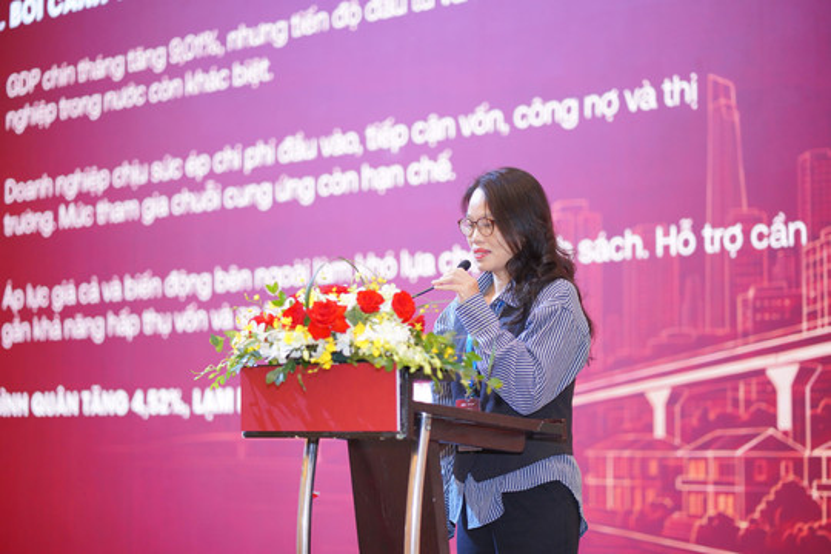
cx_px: 416
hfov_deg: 23.9
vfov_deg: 16.1
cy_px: 277
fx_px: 1962
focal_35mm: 85
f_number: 2
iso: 1000
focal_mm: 85
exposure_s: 1/160
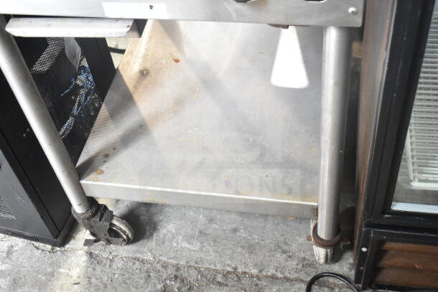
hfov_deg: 41.1
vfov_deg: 28.1
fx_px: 584
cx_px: 219
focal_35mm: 48
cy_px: 146
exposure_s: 1/50
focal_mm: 32
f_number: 4.5
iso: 2000
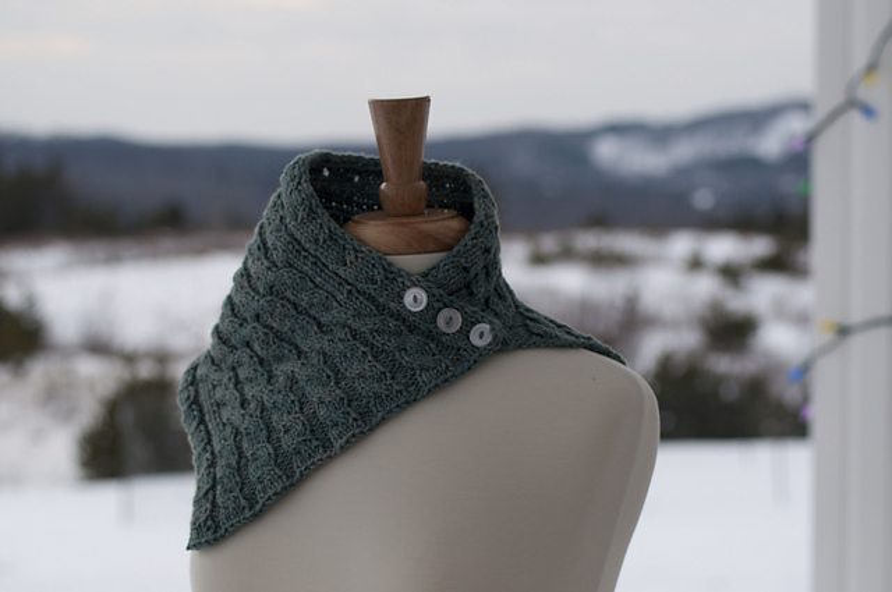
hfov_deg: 19.5
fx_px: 2598
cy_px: 296
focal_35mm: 105
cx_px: 446
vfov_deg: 13.0
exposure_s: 1/800
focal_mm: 70
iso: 320
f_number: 6.3
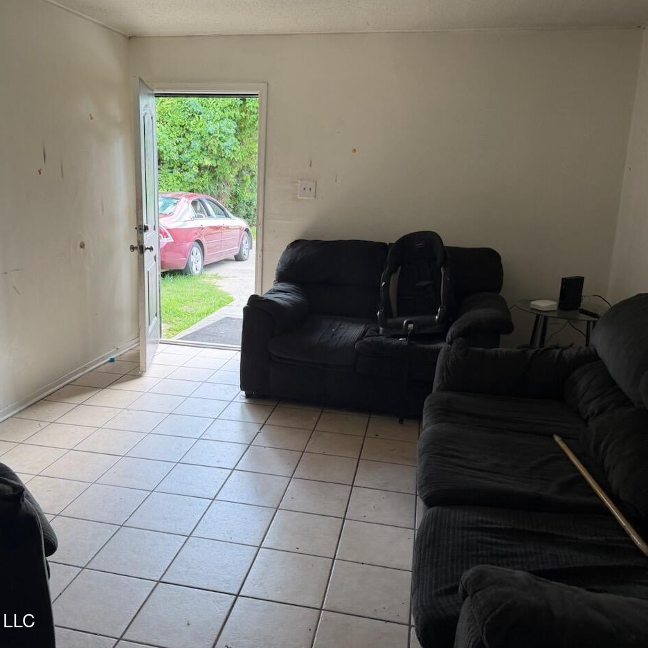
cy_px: 318
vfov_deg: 55.6
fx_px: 614
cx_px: 285
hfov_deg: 55.5
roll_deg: -1.2
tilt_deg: -13.3
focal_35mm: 29
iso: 125
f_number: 1.78
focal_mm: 6.76
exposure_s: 1/121
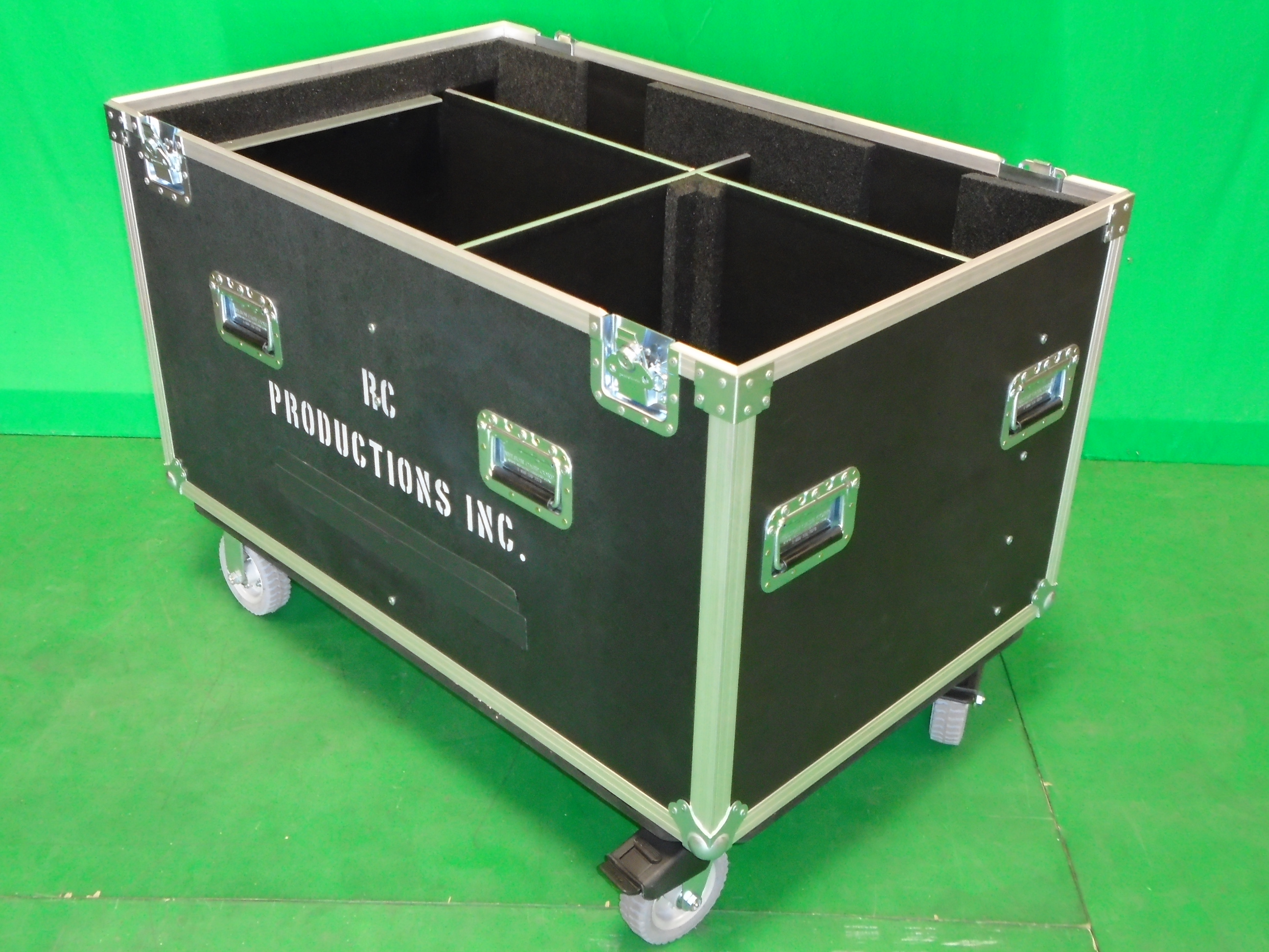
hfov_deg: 44.8
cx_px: 634
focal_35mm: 42
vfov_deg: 34.3
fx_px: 1540
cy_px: 476
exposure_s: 1/50
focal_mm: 7.4
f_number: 4.1
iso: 400
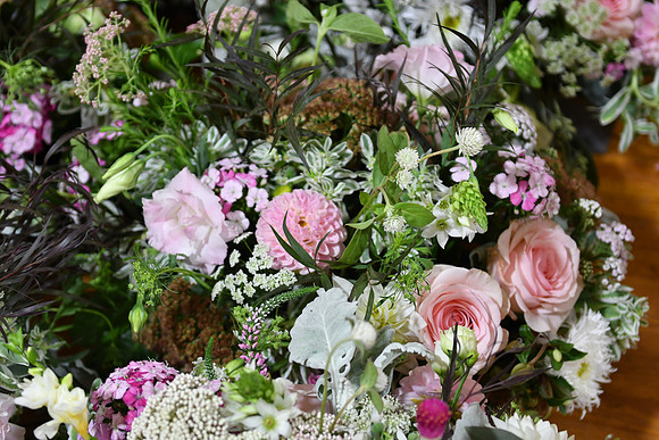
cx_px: 330
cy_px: 220
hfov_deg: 24.2
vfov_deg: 16.3
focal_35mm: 84
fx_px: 1538
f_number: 2.8
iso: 1000
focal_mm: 56
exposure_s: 1/200
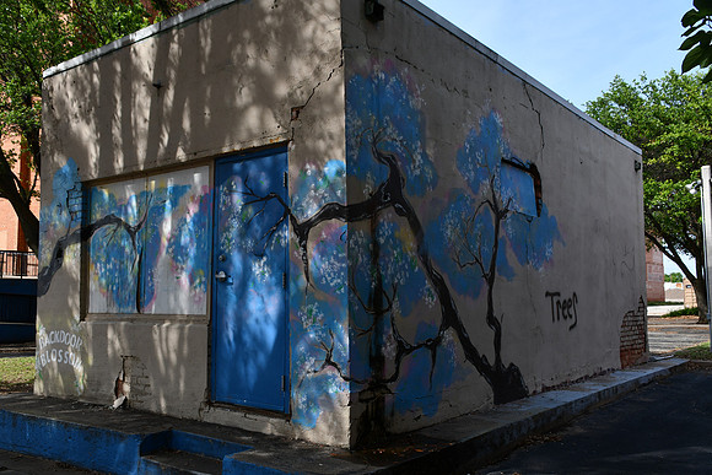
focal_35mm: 36
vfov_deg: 36.9
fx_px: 712
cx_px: 356
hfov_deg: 53.1
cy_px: 238
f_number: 8
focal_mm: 24
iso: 125
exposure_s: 1/250
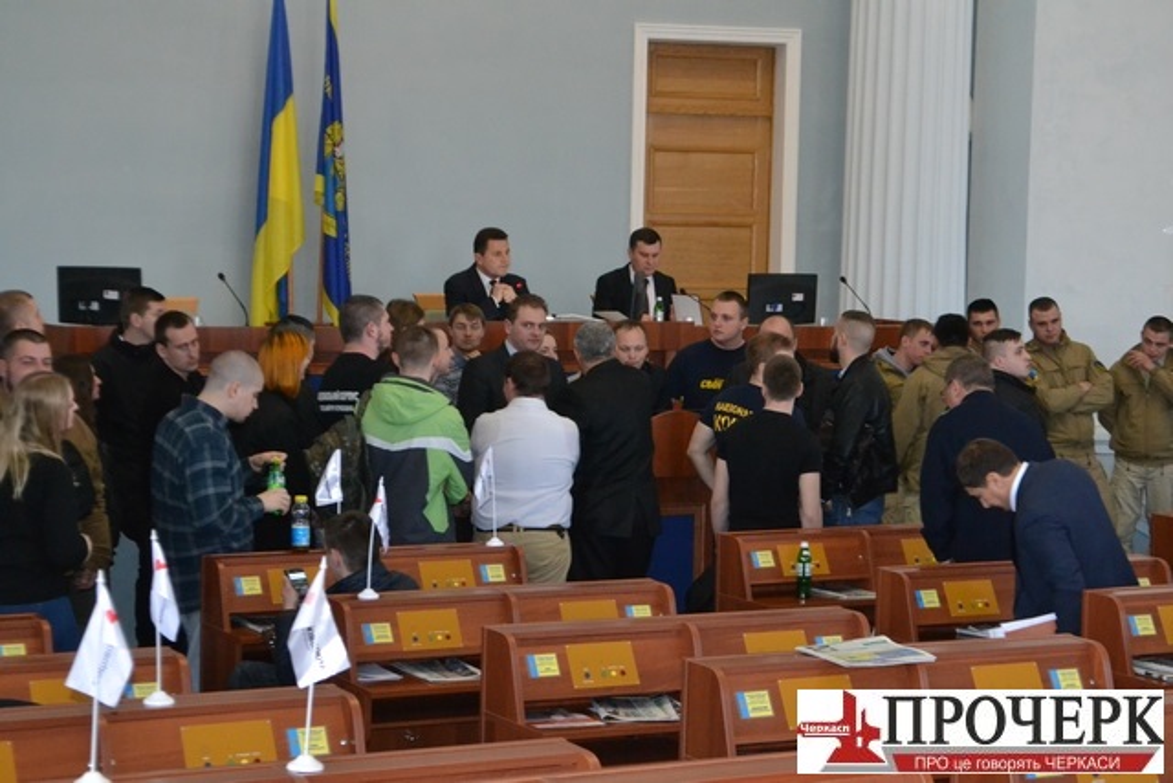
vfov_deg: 16.6
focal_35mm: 82
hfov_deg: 24.6
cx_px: 586
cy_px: 392
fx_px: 2689
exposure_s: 1/60
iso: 3200
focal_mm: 55
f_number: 5.6
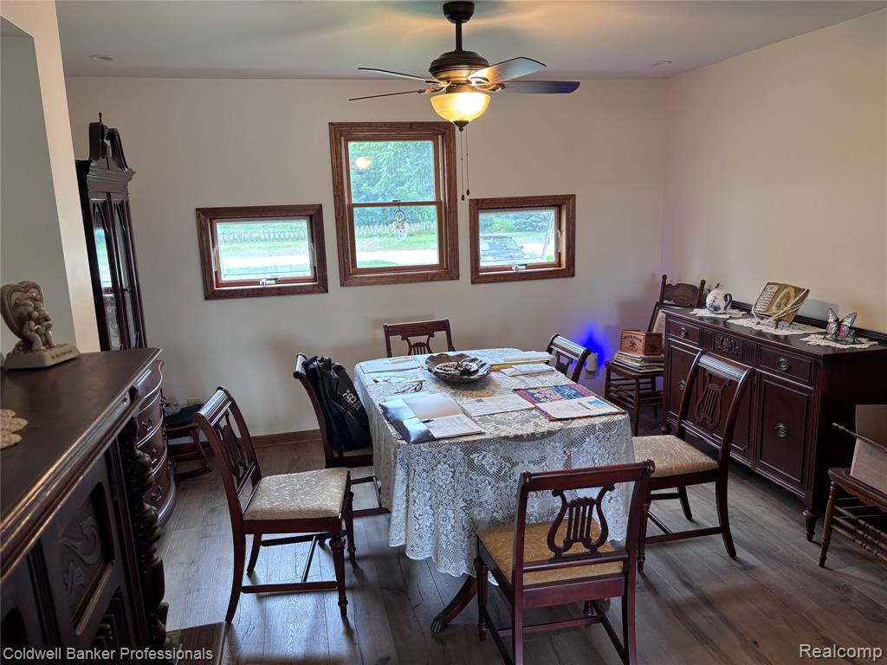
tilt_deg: -11.0
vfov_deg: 53.1
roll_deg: +2.2
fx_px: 666
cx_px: 444
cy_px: 332
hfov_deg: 67.3
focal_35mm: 26
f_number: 1.6
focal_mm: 5.96
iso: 125
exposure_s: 1/60
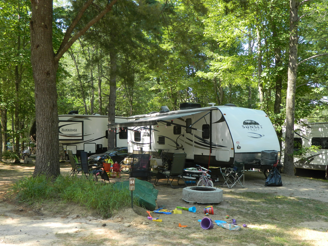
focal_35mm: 36
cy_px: 140
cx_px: 161
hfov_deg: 51.4
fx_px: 341
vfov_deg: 39.6
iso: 80
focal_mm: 5.6
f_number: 3.2
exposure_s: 1/125
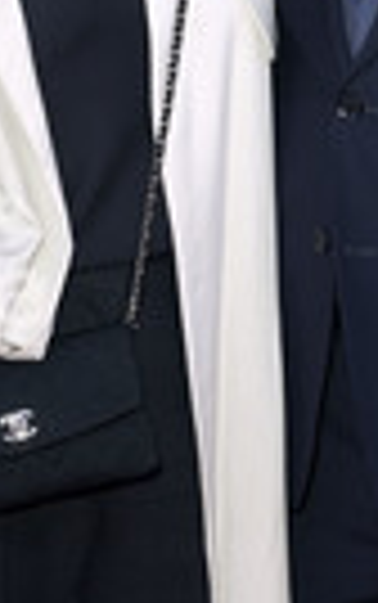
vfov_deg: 12.4
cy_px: 76
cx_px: 302
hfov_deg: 7.9
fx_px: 2747
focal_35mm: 167
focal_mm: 55
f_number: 5.6
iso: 400
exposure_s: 1/250
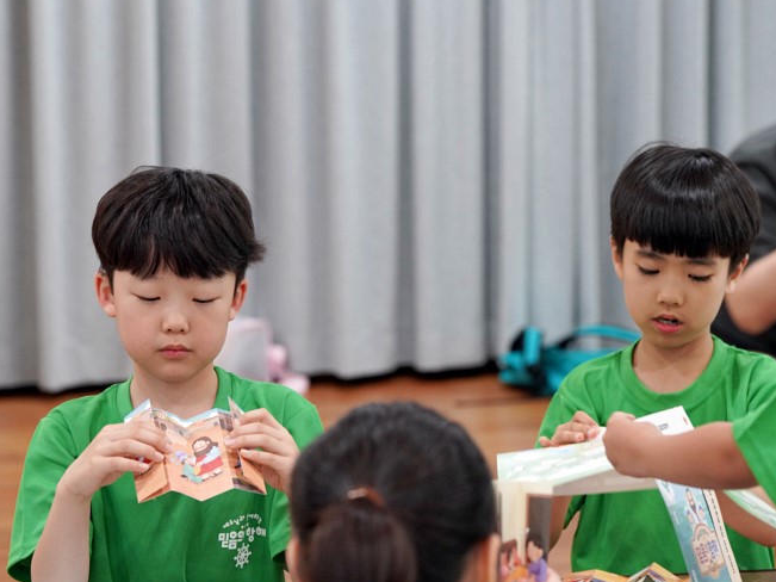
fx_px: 2712
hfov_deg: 16.3
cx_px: 361
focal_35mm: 121
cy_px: 270
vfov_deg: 12.2
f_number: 4
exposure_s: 1/160
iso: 2000
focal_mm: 91
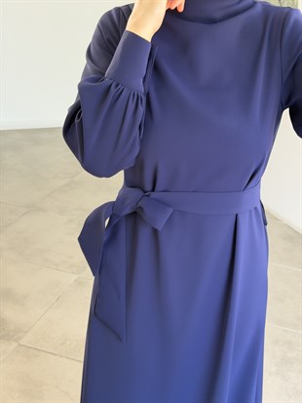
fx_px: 558
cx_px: 151
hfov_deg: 30.3
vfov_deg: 39.6
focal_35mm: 48
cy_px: 202
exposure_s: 1/89
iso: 100
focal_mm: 6.76
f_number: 1.78
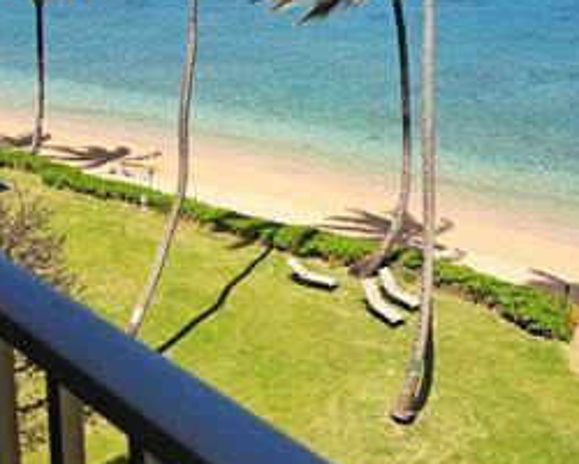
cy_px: 81
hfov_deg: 41.1
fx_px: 771
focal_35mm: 45
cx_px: 301
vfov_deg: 32.4
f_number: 1.8
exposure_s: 1/1142
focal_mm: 5.23
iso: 50
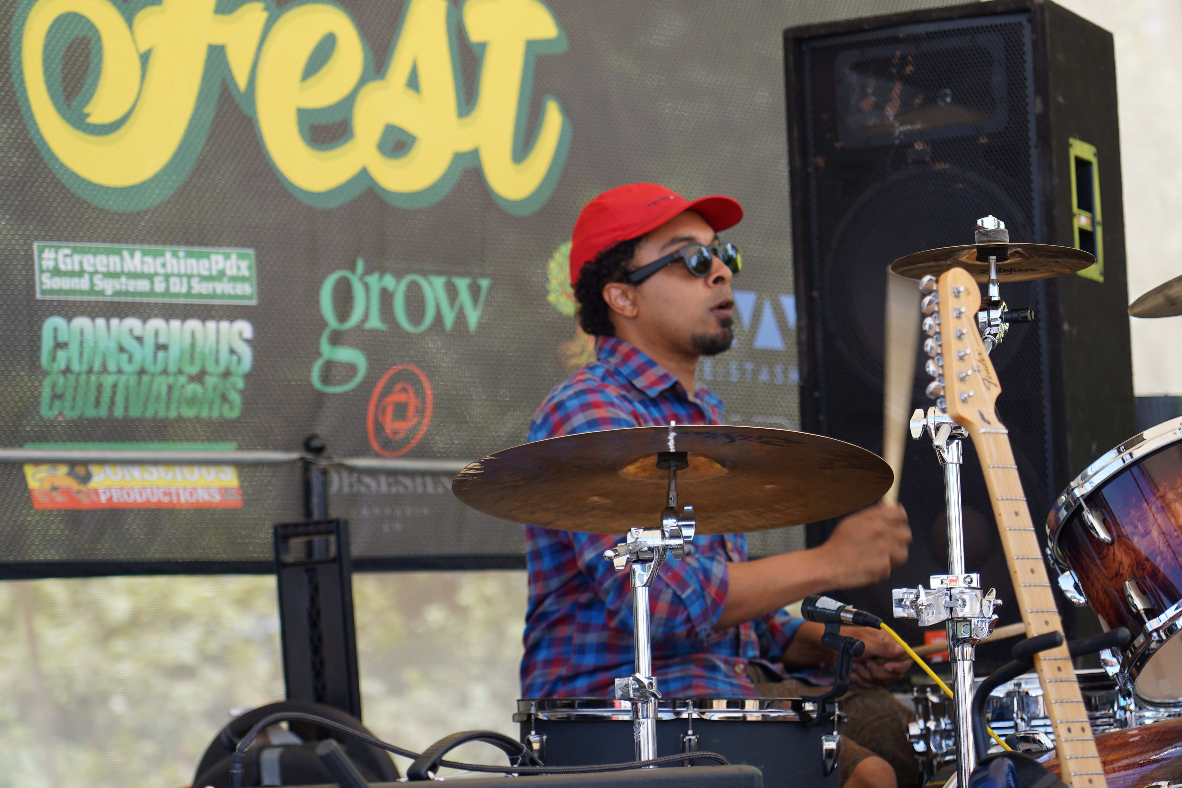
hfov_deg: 15.4
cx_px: 568
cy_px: 315
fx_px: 4366
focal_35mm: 133
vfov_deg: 10.3
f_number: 4
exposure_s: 1/160
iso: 125
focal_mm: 105
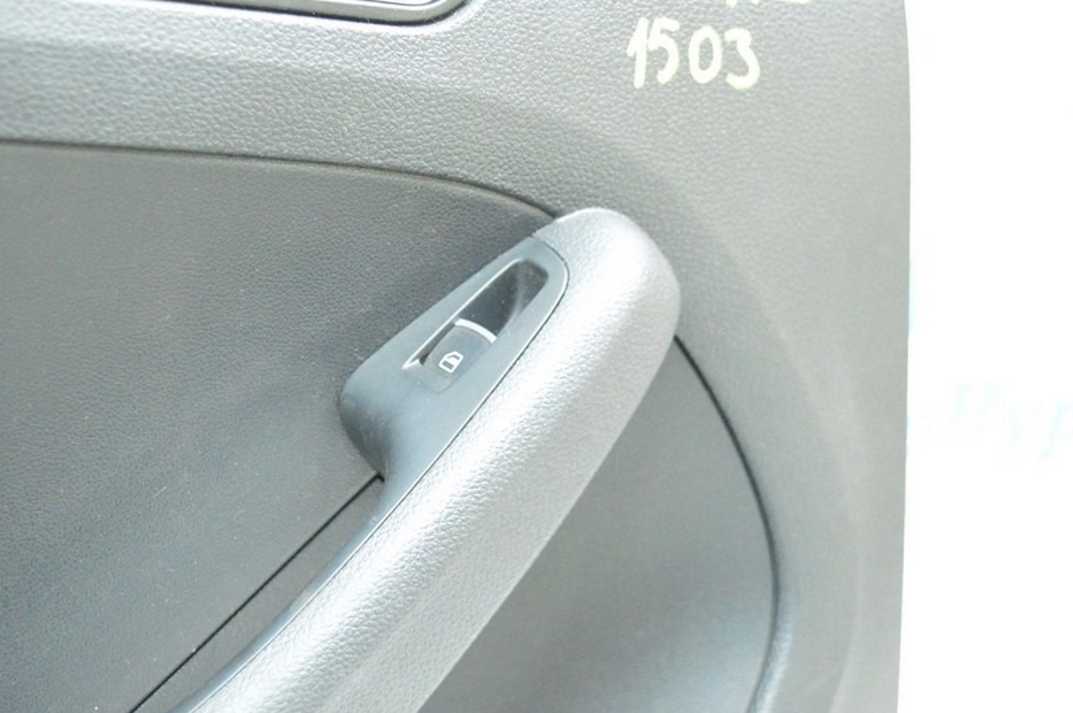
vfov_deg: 26.9
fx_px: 1489
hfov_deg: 39.4
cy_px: 344
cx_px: 414
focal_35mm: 50
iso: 6400
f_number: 4
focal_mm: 26
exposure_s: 1/60
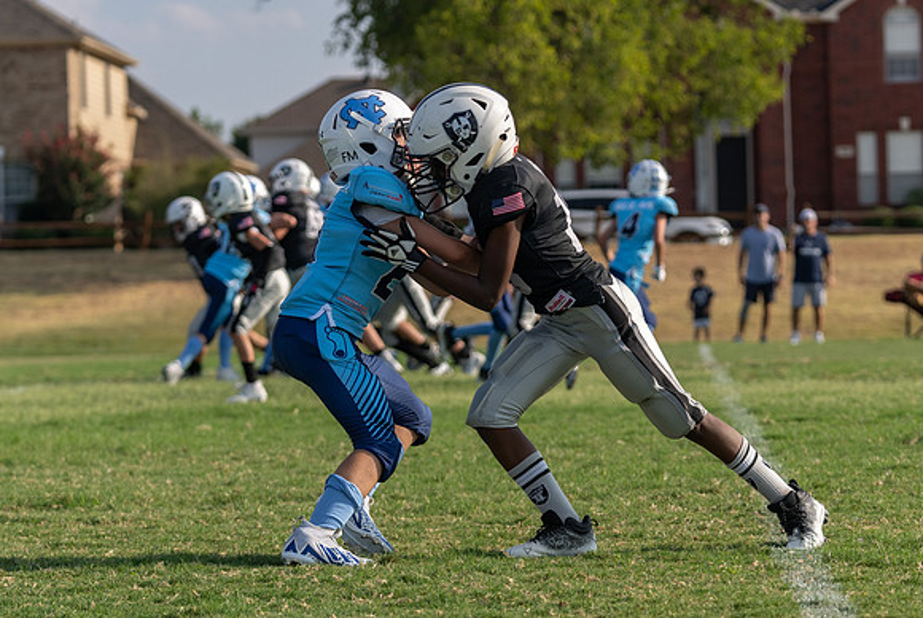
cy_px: 362
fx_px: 4052
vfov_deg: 8.7
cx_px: 537
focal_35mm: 158
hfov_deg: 13.0
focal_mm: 92
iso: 100
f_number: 3.5
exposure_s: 1/1600
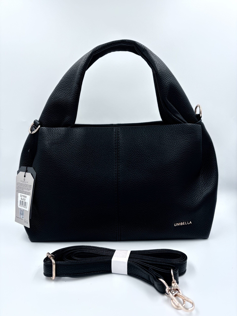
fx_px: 237
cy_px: 158
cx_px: 118
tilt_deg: -9.4
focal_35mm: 26
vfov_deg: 67.3
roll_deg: +1.0
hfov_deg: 53.1
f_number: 1.6
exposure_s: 1/170
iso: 40
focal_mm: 5.96
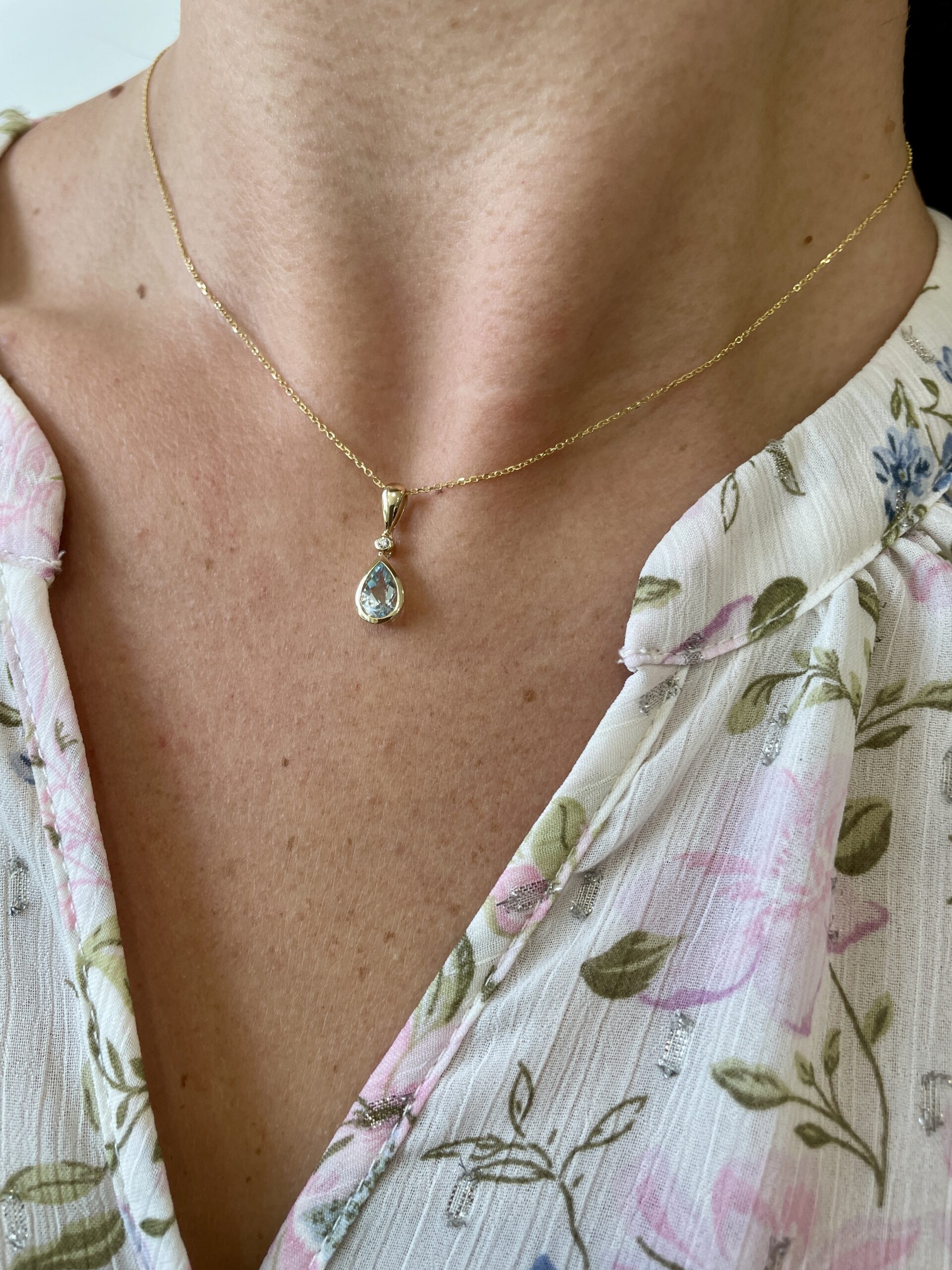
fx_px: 953
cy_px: 635
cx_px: 476
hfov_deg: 53.1
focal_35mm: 26
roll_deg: -0.4
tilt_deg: -28.5
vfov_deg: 67.3
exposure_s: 1/120
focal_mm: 4.2
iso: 40
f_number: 1.6
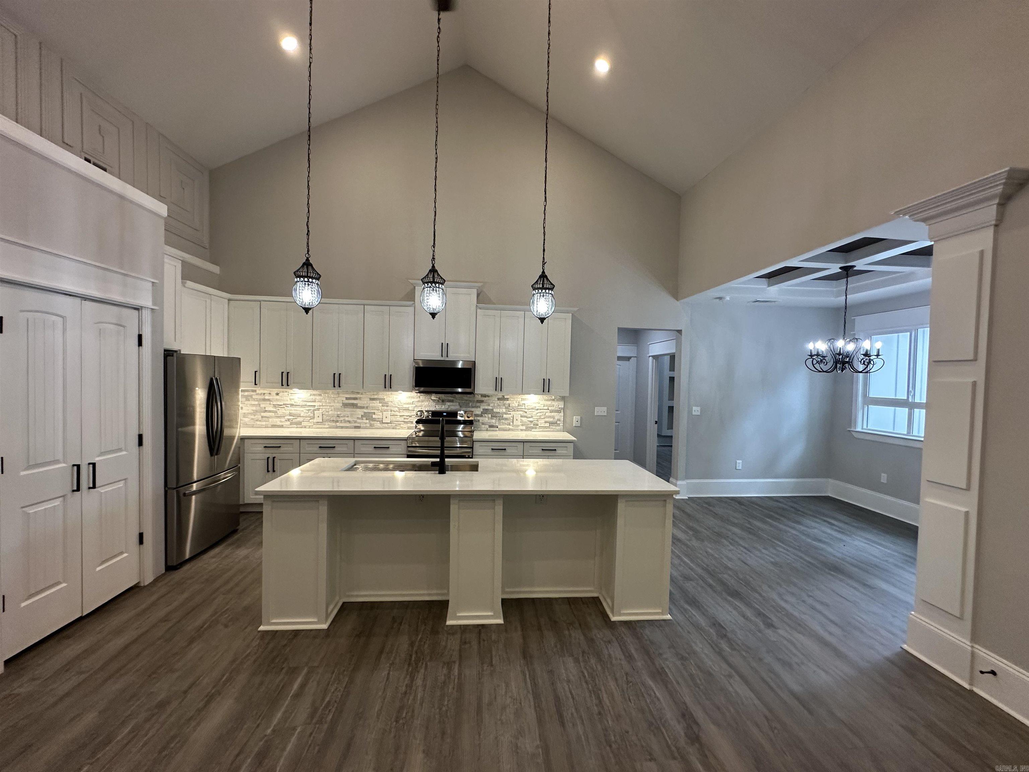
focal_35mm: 14
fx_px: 416
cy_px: 386
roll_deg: -1.2
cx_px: 514
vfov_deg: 85.7
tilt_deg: -1.0
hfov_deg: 102.1
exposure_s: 1/120
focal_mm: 2.22
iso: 200
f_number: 2.2
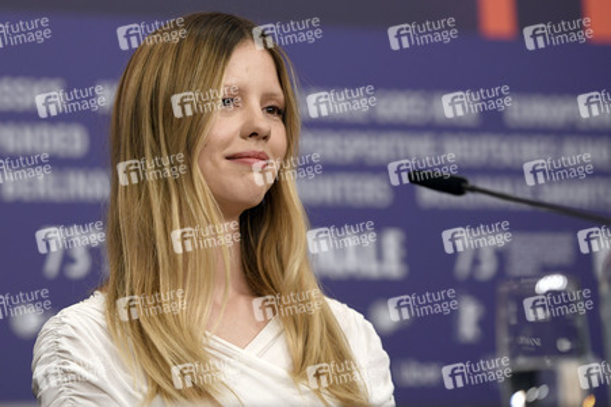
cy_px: 204
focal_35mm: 145
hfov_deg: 14.2
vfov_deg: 9.4
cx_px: 306
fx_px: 2459
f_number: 3.2
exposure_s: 1/320
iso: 1000
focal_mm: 145
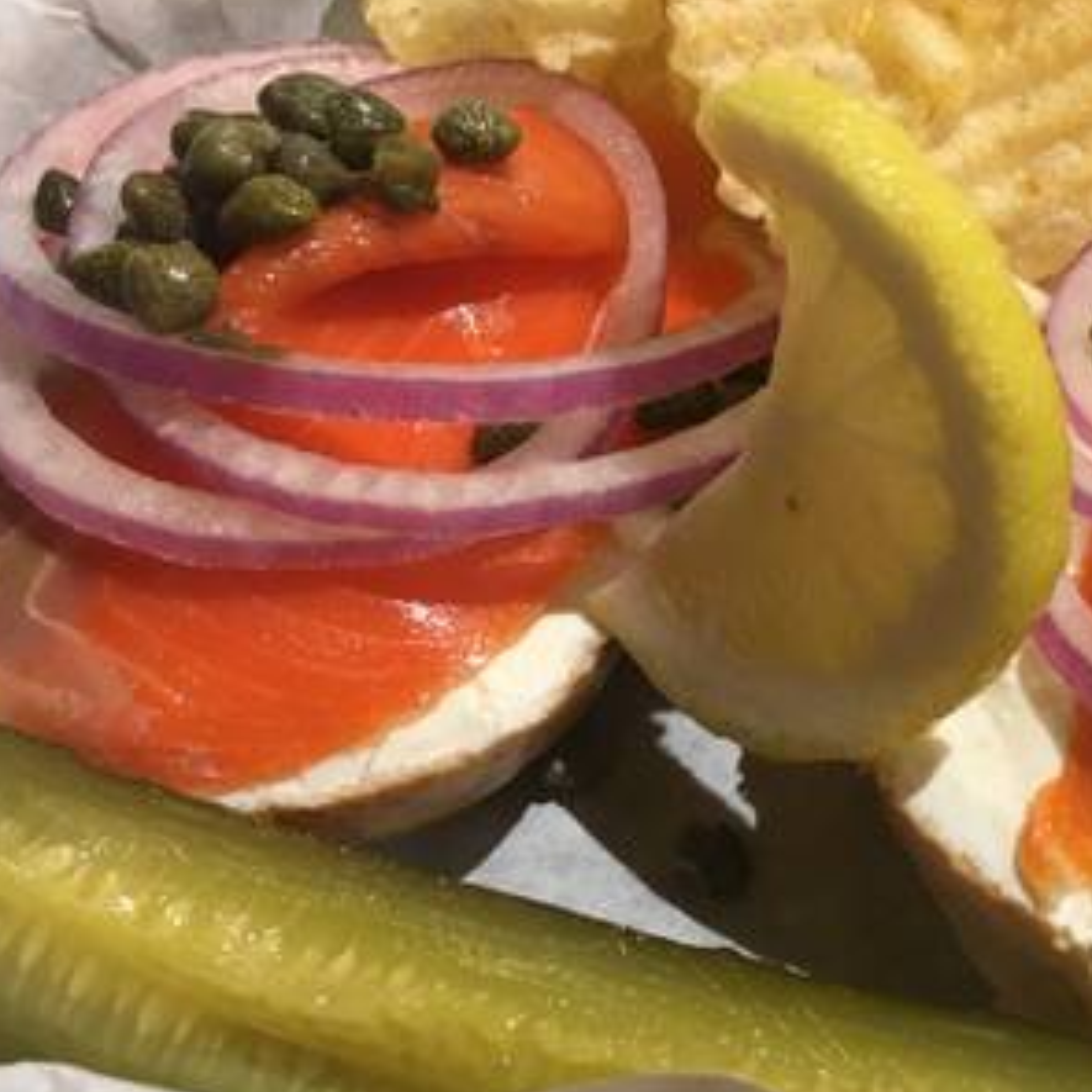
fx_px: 1820
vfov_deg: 33.4
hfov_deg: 32.5
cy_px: 555
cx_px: 862
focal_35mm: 51
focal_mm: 4.15
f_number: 2.2
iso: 80
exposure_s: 1/30
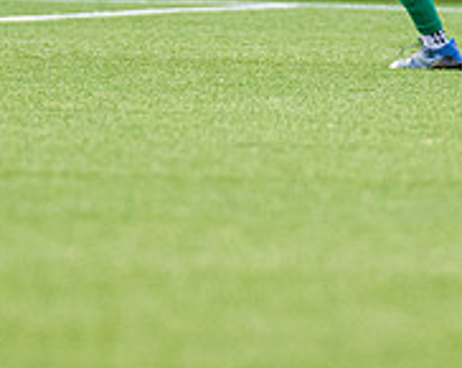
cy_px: -141
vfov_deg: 0.9
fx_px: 22921
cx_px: 331
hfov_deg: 1.2
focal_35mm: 1679
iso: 1250
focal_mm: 300
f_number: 2.8
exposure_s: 1/1000
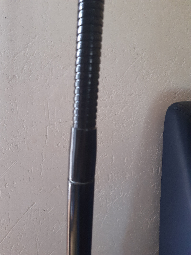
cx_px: 96
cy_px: 128
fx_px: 191
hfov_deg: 53.1
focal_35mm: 26
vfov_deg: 67.3
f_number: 1.7
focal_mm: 3.92
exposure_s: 1/33
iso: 250
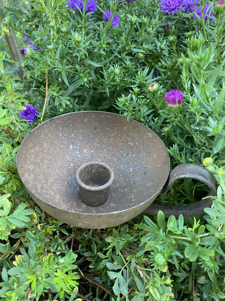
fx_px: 225
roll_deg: -2.3
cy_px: 150
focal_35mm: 26
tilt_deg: -35.2
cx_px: 112
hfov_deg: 53.1
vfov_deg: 67.3
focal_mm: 4.25
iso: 125
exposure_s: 1/62
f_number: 1.8
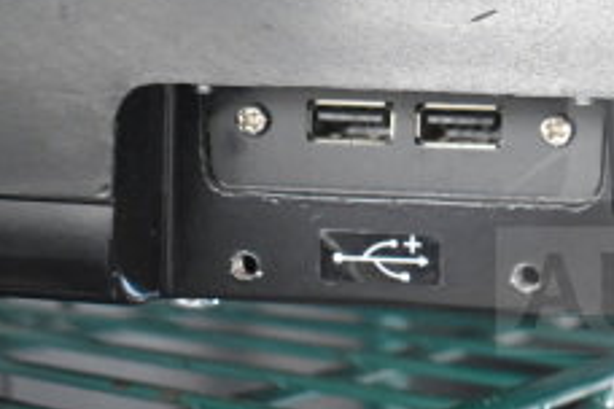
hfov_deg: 21.7
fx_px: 1438
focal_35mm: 84
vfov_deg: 16.2
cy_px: 141
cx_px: 797
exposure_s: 1/30
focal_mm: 21
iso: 4500
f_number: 3.8
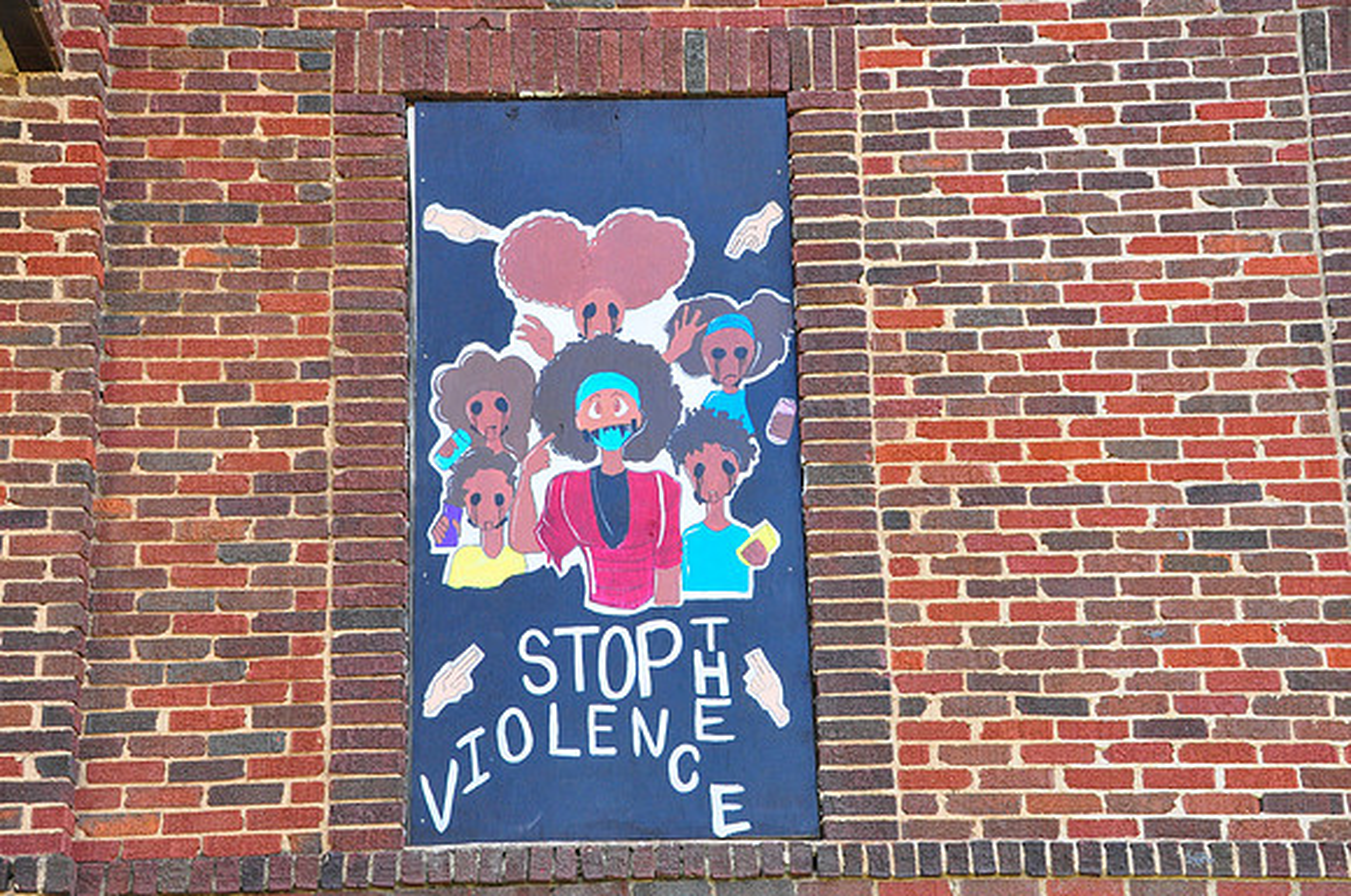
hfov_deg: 26.0
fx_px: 2923
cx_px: 676
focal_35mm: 78
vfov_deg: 17.4
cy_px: 448
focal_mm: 52
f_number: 13
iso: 800
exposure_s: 1/125
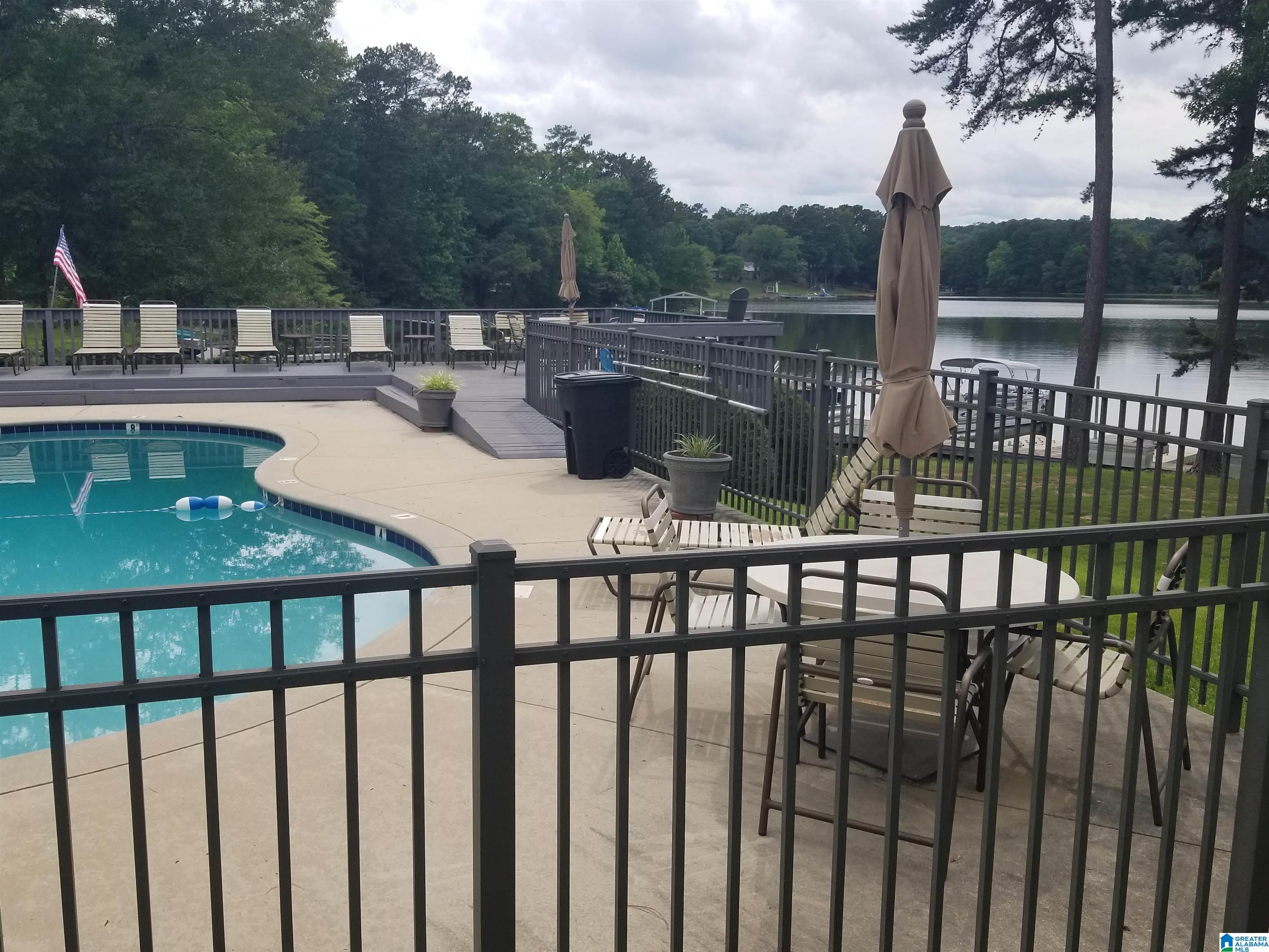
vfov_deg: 53.1
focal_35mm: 26
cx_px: 634
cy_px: 476
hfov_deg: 67.3
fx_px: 953
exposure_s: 1/1919
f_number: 1.7
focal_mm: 4.25
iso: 50
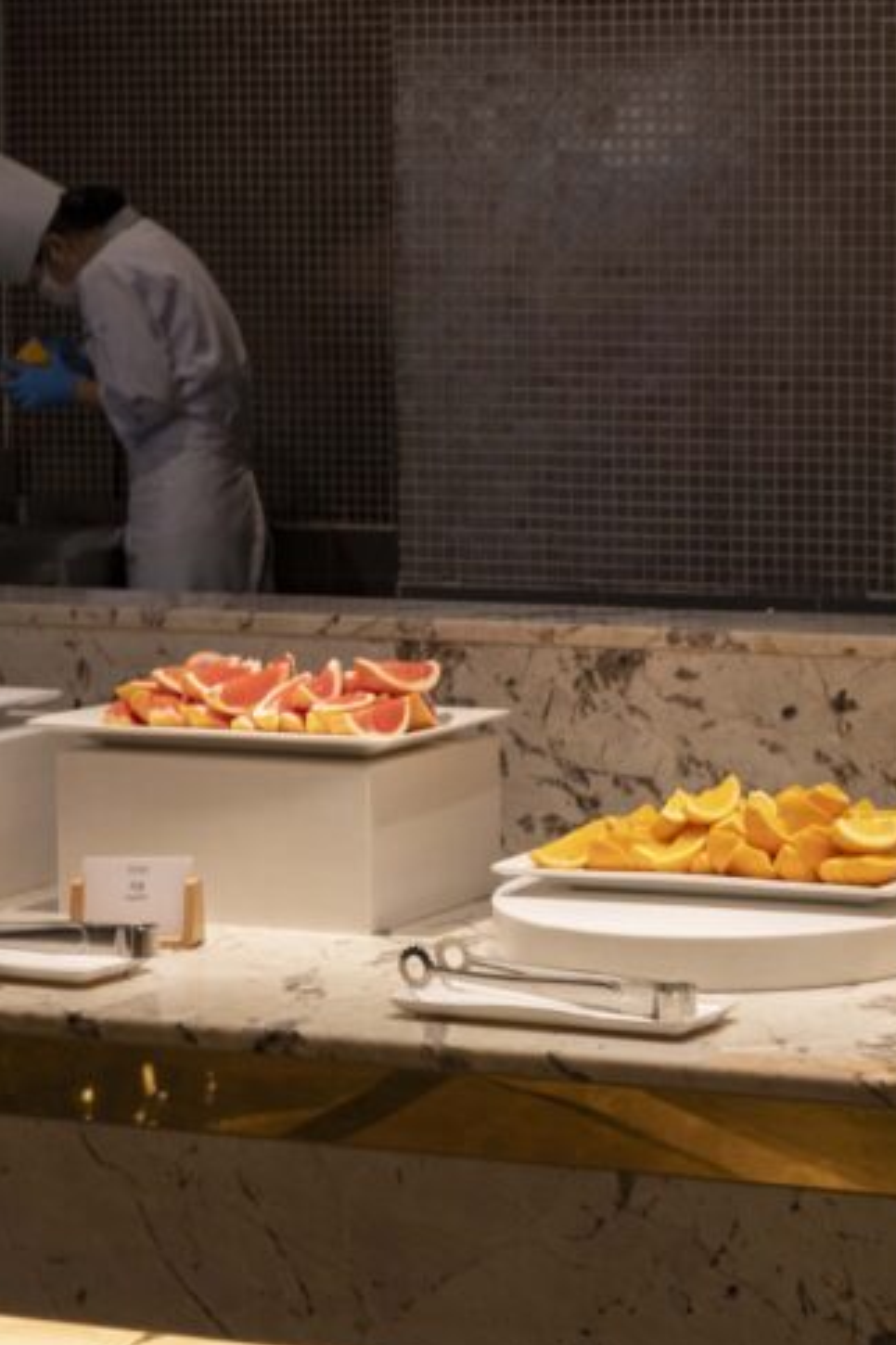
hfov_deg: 15.0
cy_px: 530
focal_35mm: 87
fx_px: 3248
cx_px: 1155
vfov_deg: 23.3
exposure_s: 1/60
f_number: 5.6
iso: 250
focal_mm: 41
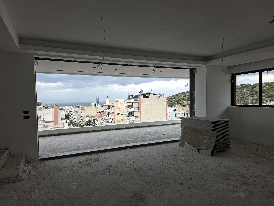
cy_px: 103
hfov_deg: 73.9
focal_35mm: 23
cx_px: 137
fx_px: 182
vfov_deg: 58.9
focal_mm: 5.54
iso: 50
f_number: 1.8
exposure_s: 1/507
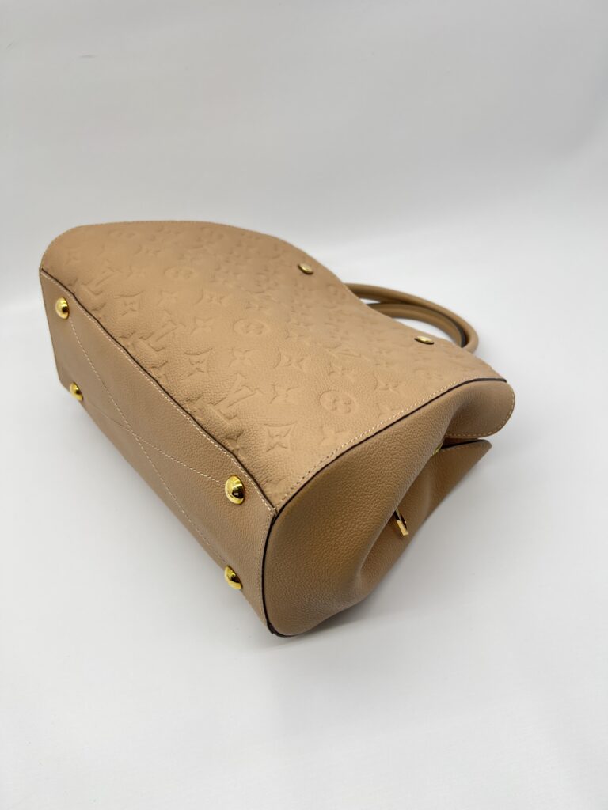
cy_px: 405
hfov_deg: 53.1
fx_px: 609
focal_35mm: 26
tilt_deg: -45.5
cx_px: 304
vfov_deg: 67.3
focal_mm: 5.7
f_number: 1.5
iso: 32
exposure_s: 1/130
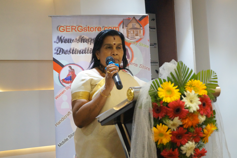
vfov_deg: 22.6
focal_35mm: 60
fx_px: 395
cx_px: 118
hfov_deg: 33.4
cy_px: 79
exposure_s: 1/160
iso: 2500
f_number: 5.6
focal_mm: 40
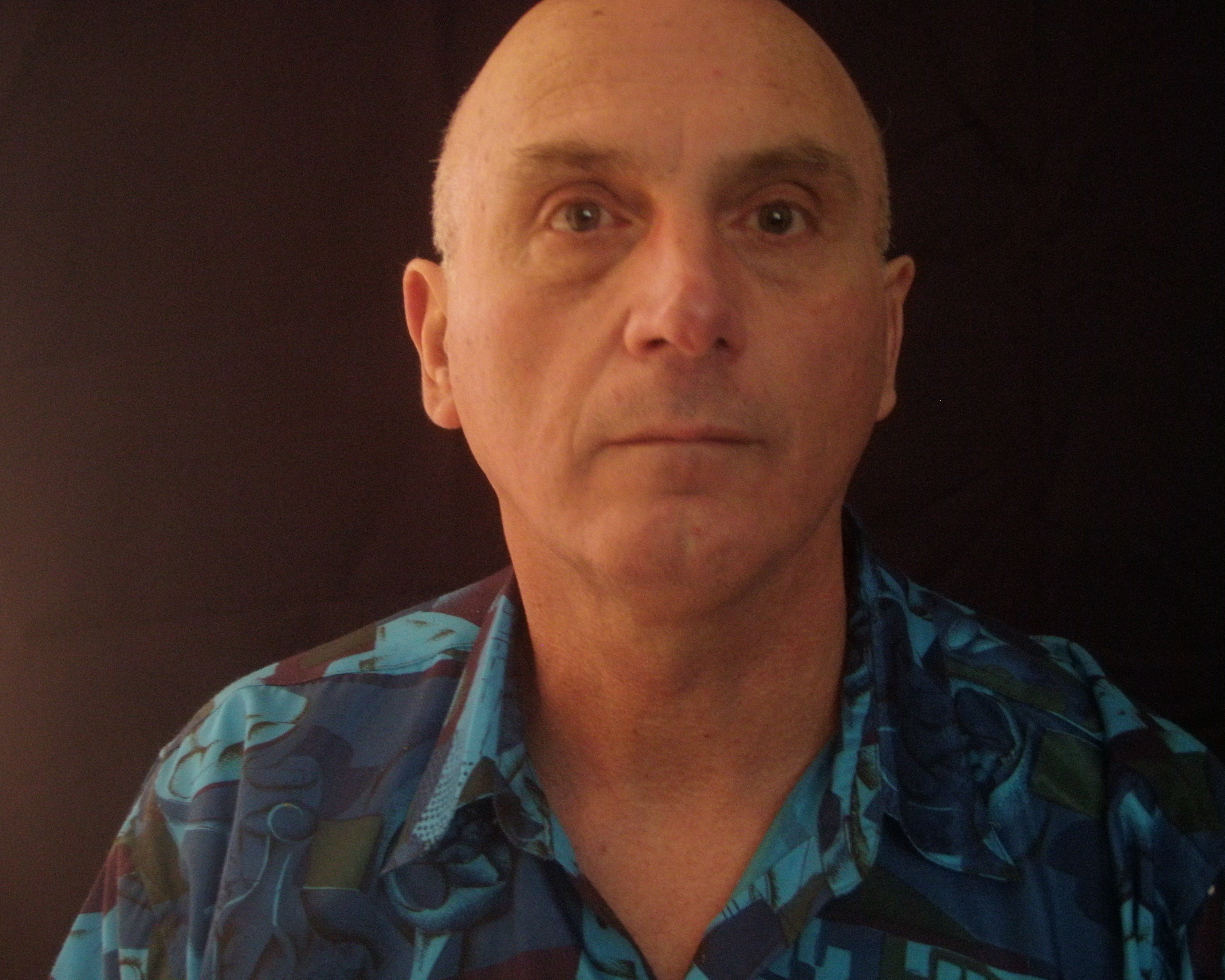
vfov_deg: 28.1
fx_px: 1958
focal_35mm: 54
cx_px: 630
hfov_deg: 34.7
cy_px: 487
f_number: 4
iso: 400
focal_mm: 9.13
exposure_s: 1/4
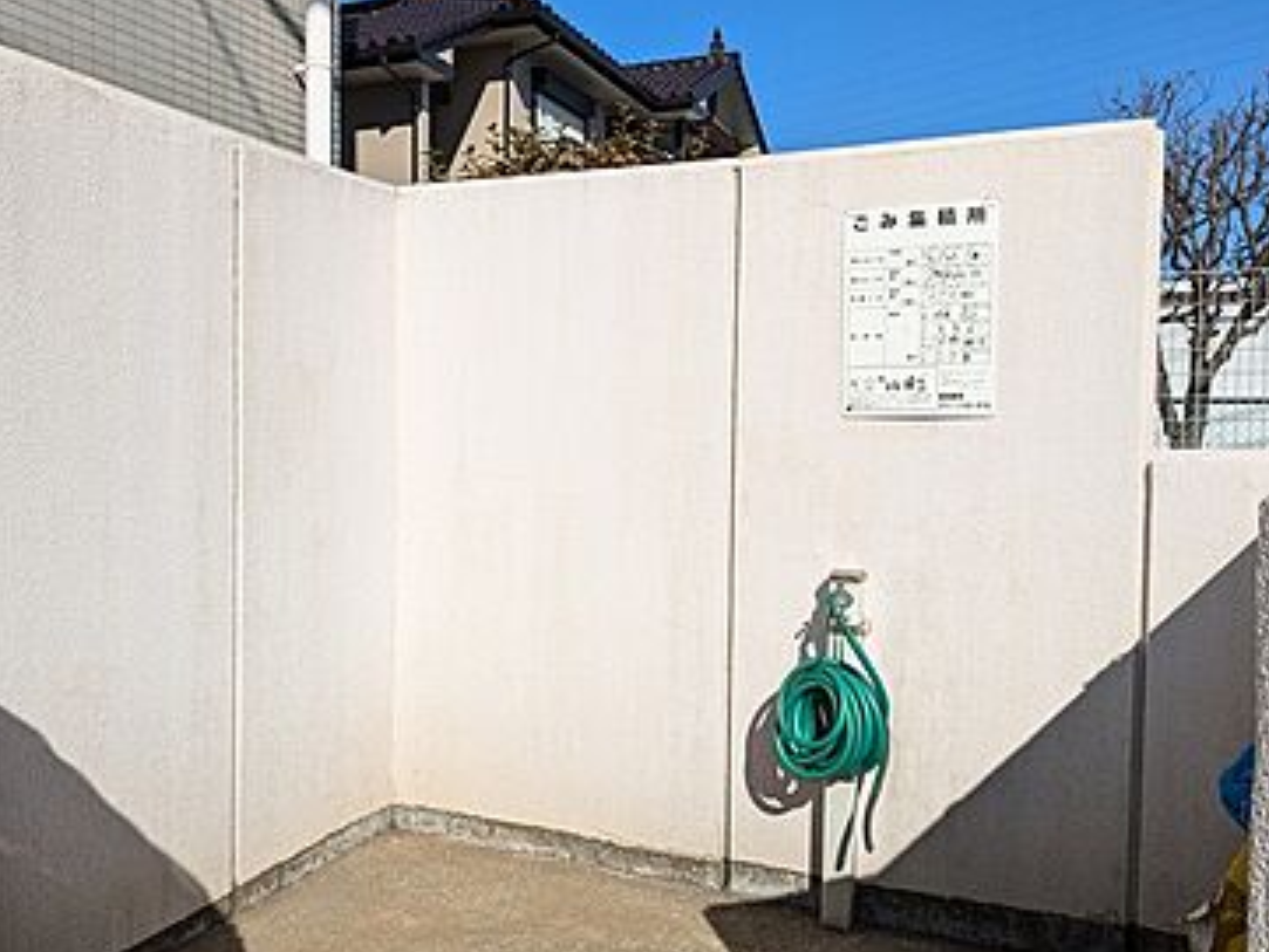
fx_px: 1137
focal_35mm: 31
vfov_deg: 45.5
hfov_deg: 58.2
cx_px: 555
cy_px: 488
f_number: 1.89
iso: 51
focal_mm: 5.43
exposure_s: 1/3559
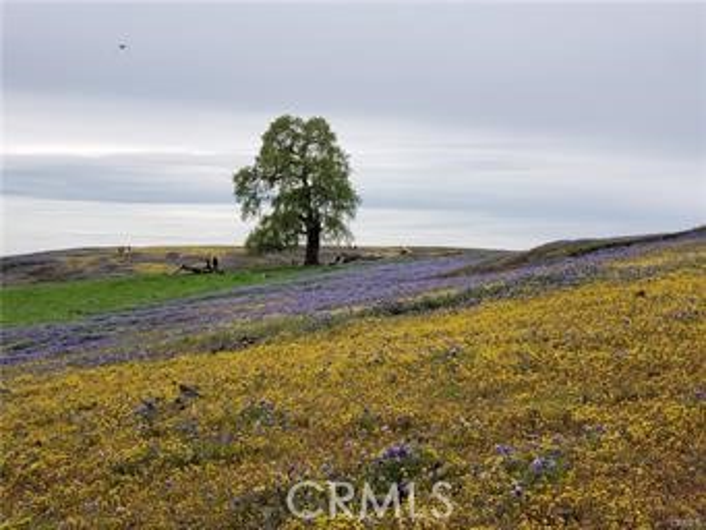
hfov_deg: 36.8
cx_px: 353
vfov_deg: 28.0
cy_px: 265
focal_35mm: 52
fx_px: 1061
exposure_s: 1/346
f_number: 2.4
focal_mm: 6
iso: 32
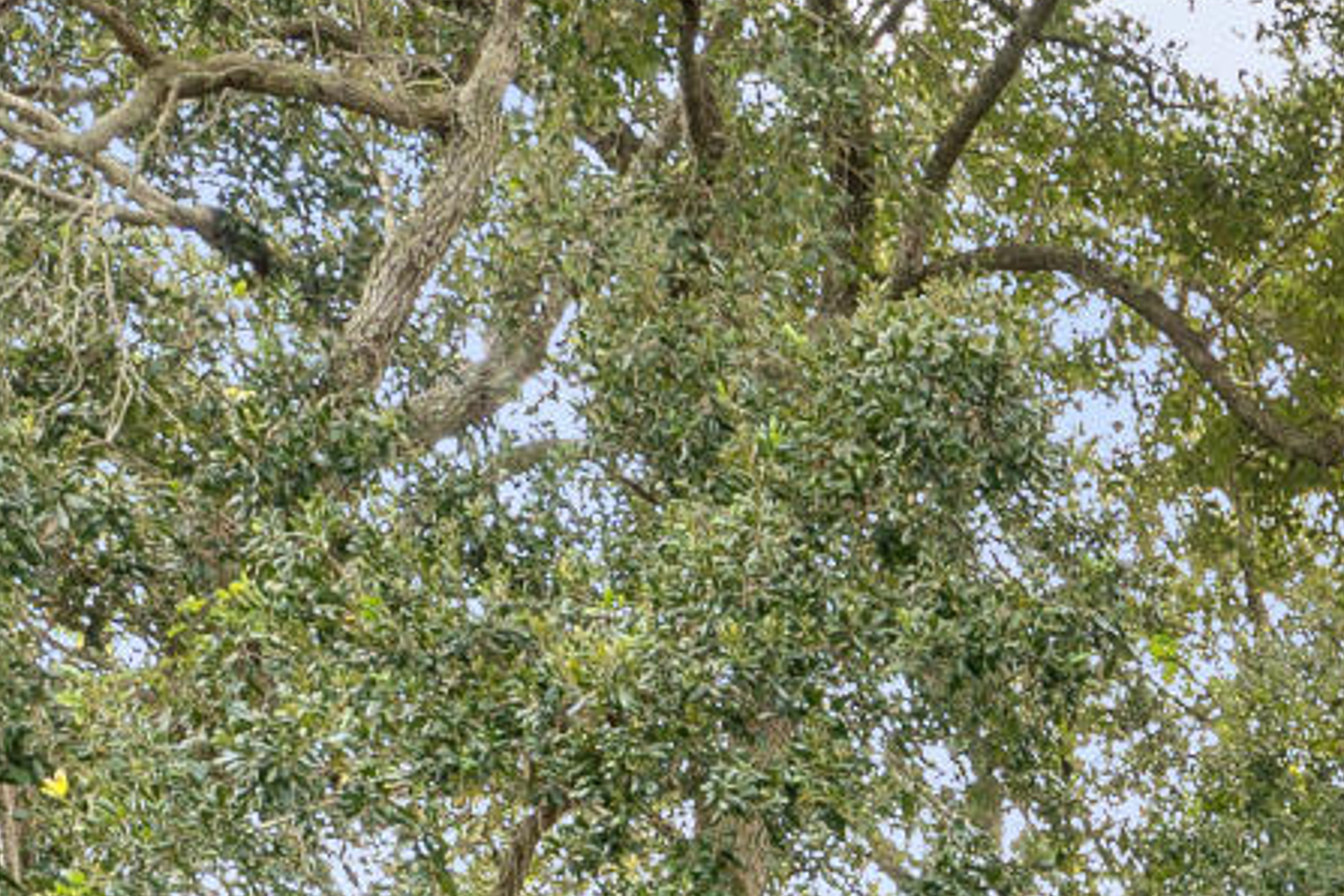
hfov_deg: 18.3
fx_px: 3509
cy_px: 2508
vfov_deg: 10.9
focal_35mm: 94
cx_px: 2234
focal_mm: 14
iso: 100
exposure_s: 1/25
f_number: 8
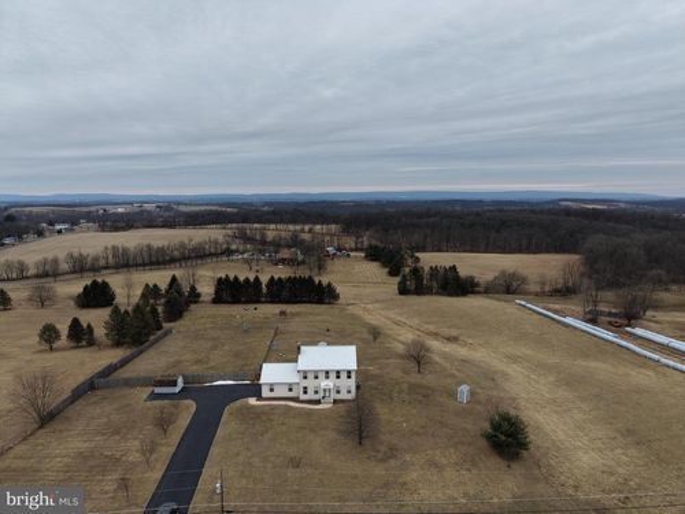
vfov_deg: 56.8
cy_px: 257
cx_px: 342
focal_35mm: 24
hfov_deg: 71.6
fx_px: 475
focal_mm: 8.67
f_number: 1.8
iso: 160
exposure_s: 1/1500
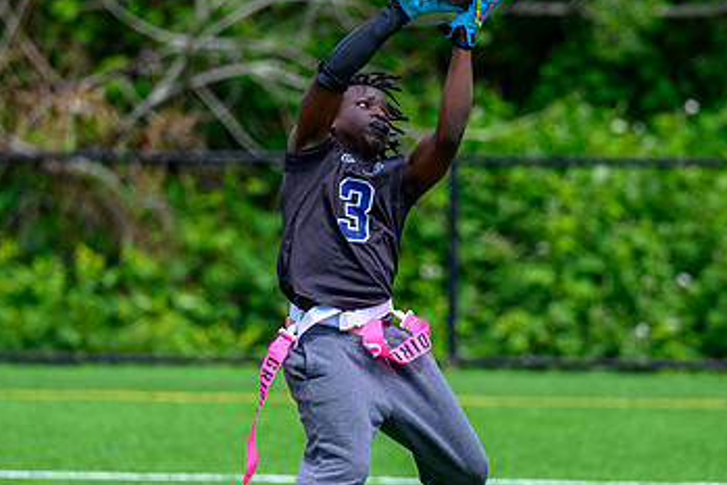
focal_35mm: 452
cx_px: 392
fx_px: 9131
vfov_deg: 3.0
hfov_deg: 4.6
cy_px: 323
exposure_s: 1/800
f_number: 3.2
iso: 90
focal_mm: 200
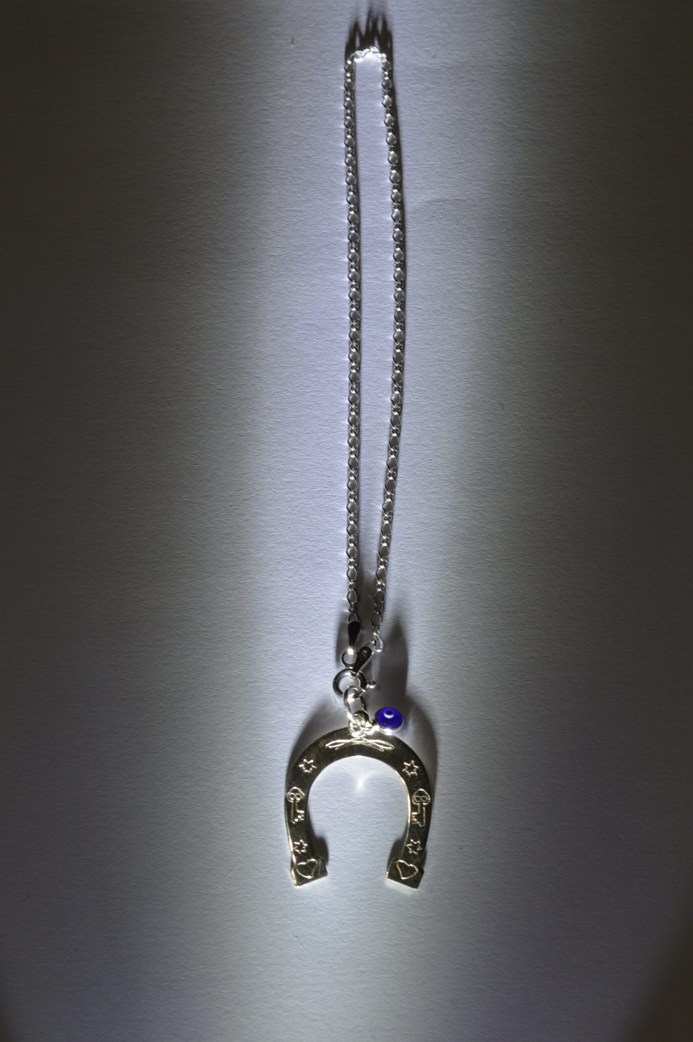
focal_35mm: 66
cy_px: 521
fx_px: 1909
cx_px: 346
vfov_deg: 30.5
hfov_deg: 20.6
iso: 200
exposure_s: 1/125
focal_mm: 44
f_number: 14
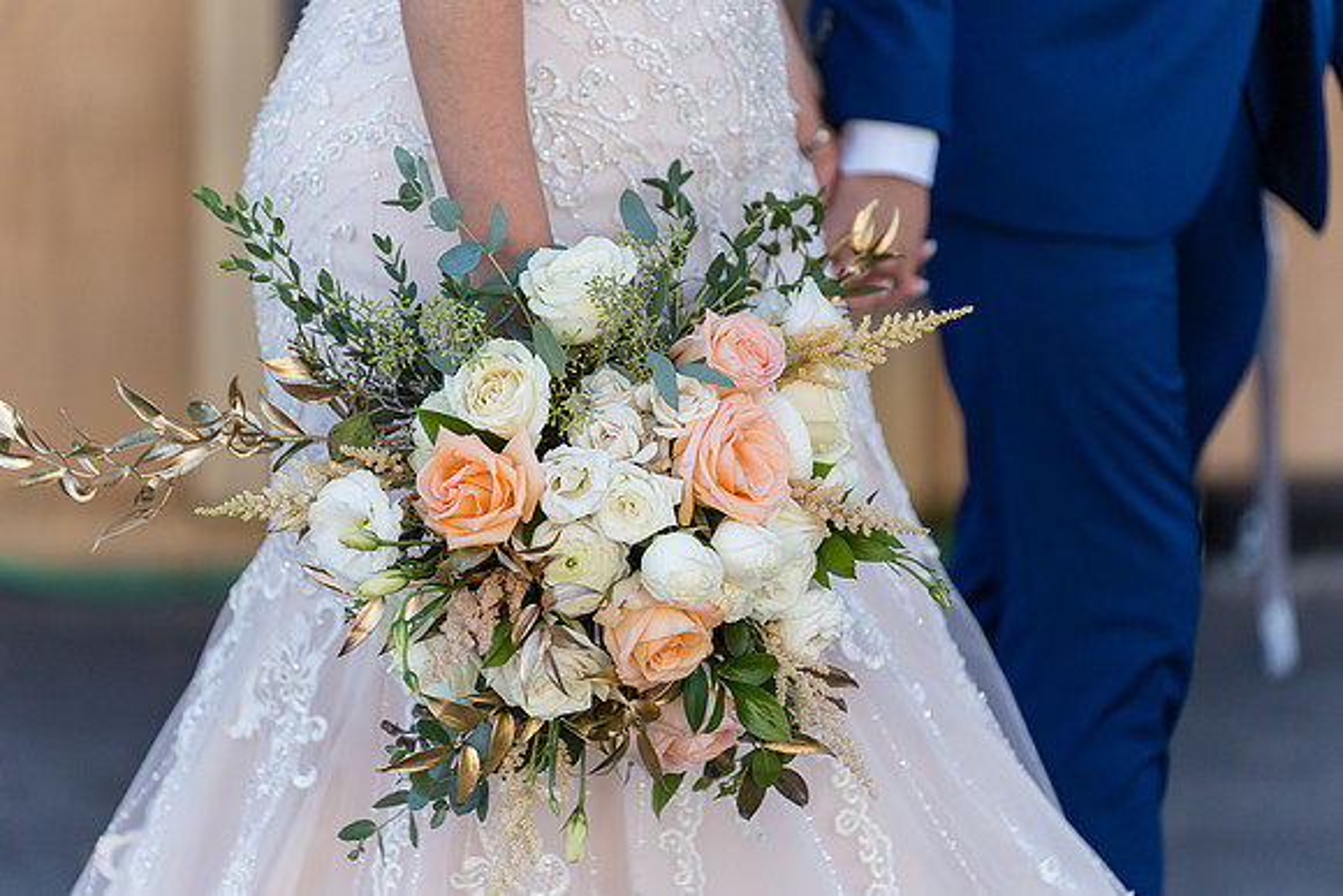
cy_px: 448
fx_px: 6716
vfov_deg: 7.6
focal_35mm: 180
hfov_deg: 11.4
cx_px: 672
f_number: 2.8
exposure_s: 1/1250
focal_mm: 180
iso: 250
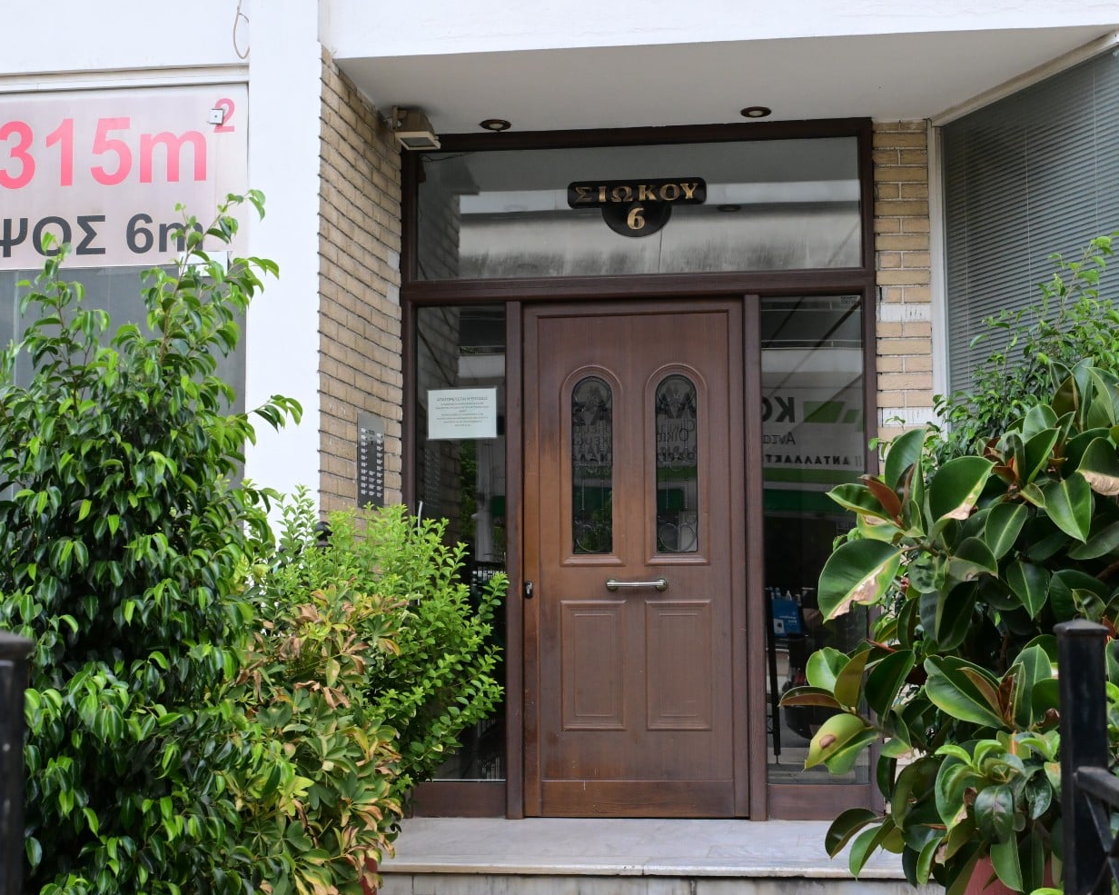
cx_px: 628
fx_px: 1589
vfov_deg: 31.4
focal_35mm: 48
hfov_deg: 38.7
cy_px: 452
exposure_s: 1/640
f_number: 7.1
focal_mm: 28
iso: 1600
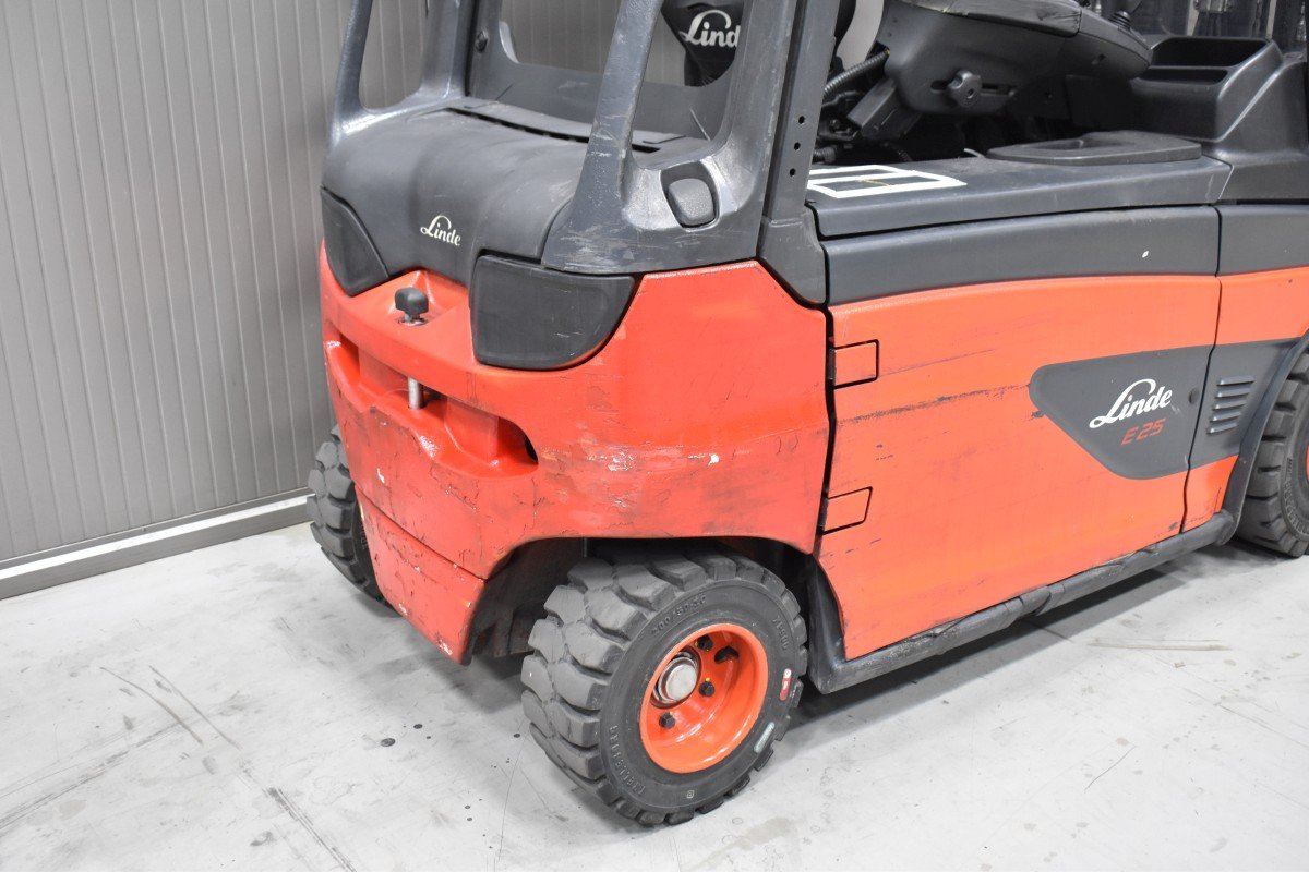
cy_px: 436
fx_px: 1309
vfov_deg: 36.9
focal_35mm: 36
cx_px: 654
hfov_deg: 53.1
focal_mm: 24
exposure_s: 1/25
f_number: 4.5
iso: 1600
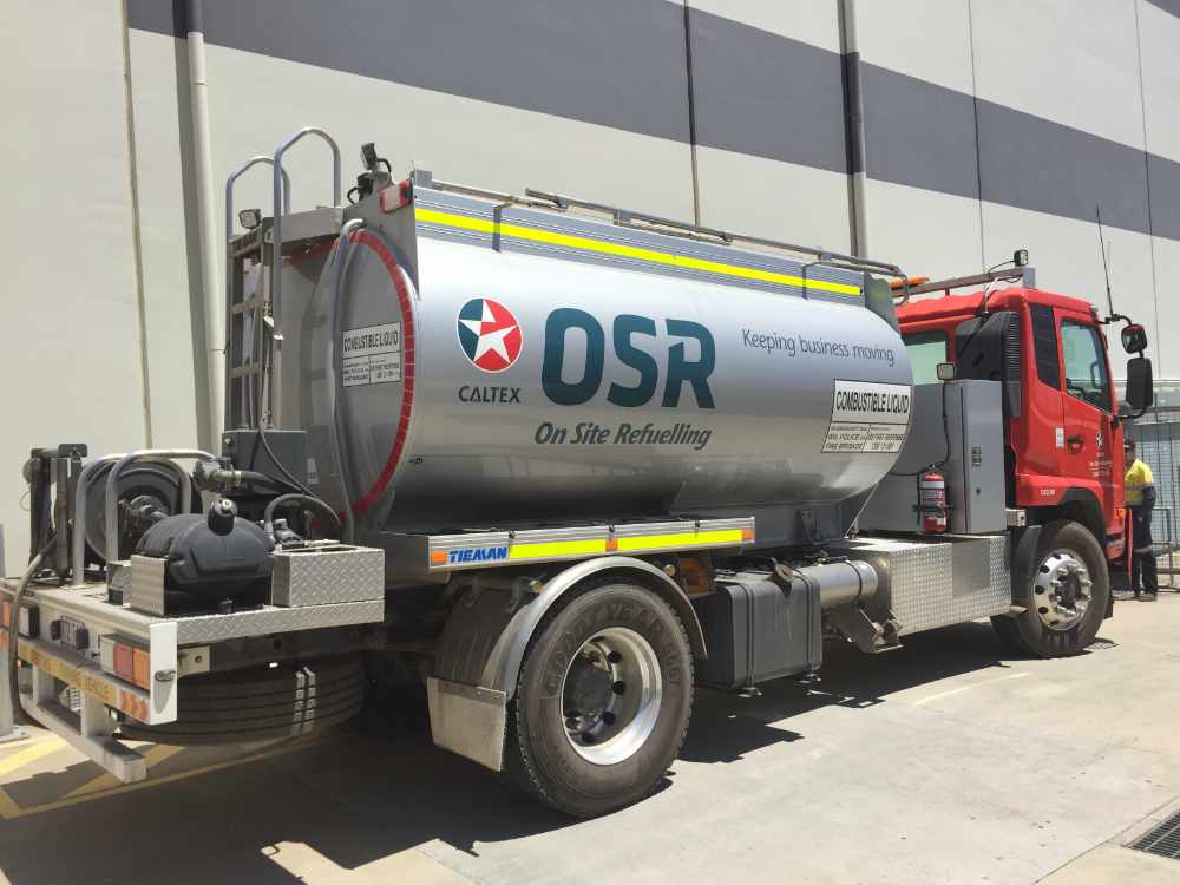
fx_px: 989
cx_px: 590
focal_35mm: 29
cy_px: 442
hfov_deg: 61.7
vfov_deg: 48.2
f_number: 2.2
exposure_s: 1/2083
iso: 32
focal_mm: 4.2
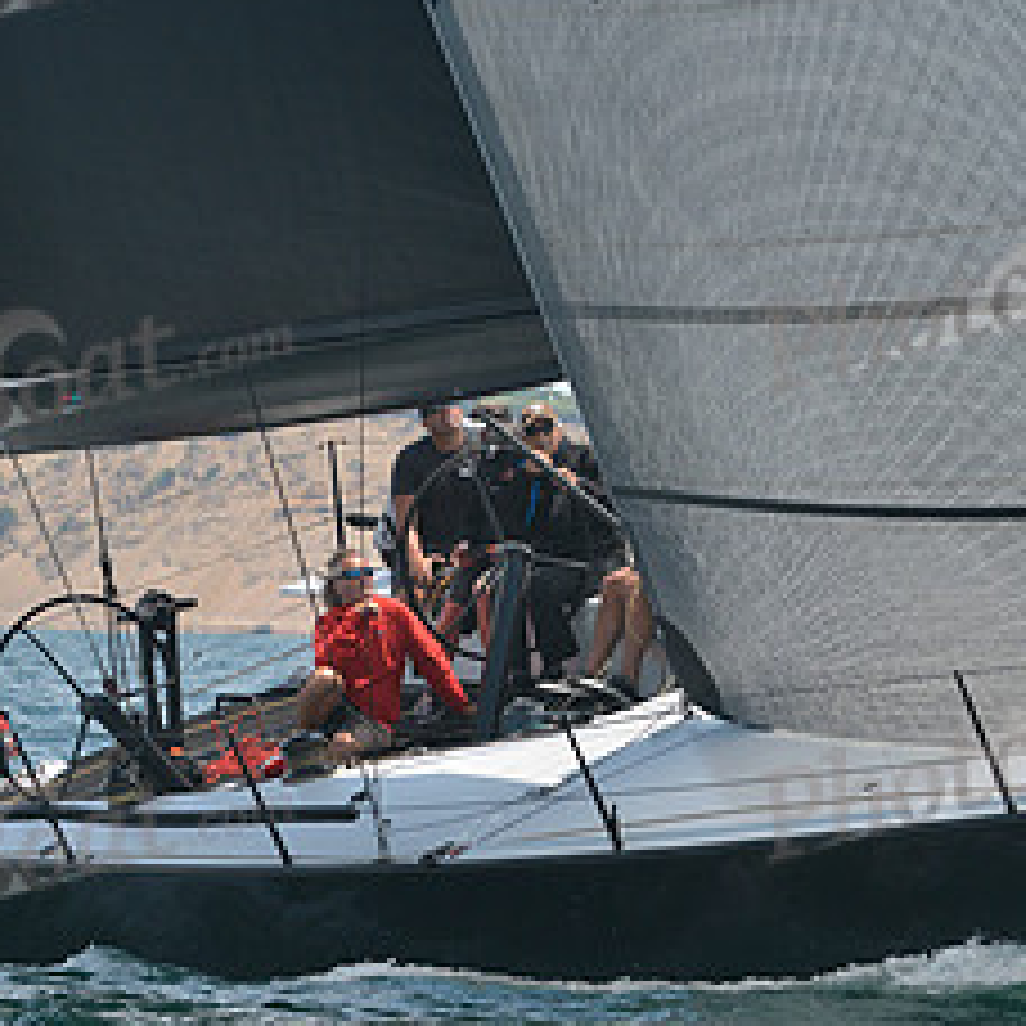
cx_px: 531
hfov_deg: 4.1
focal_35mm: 432
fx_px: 14486
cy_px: 574
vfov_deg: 4.1
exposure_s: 1/800
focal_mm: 200
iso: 280
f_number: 8
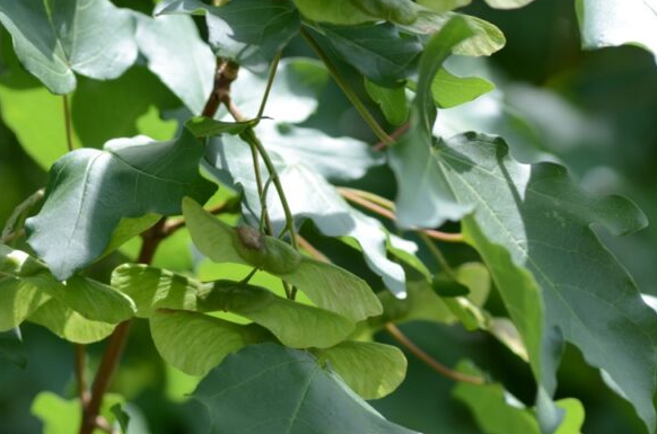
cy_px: 294
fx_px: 4806
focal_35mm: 264
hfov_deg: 7.8
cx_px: 210
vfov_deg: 5.2
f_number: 6.3
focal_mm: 100
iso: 100
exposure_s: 1/200
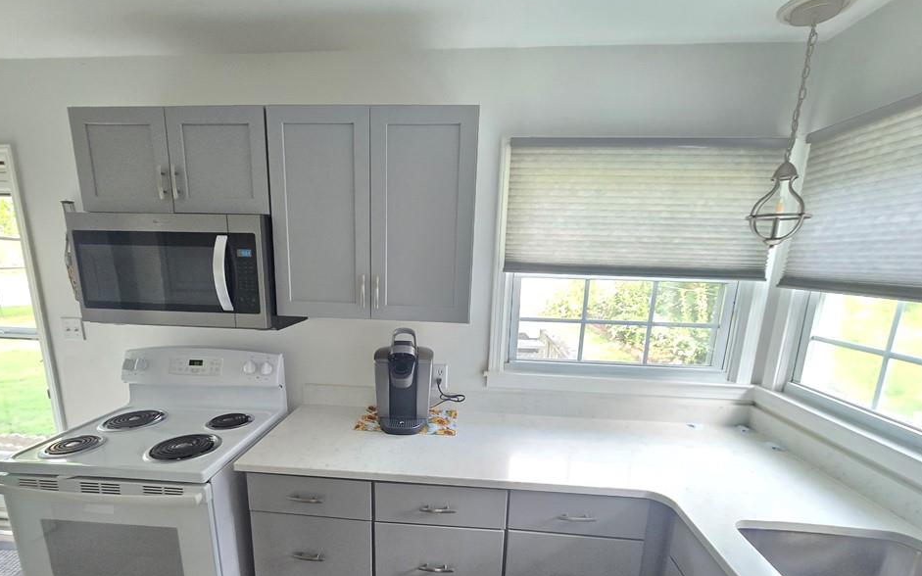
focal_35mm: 15
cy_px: 352
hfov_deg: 101.3
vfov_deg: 73.8
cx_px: 427
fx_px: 377
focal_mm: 2.2
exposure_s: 1/60
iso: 400
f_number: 2.2
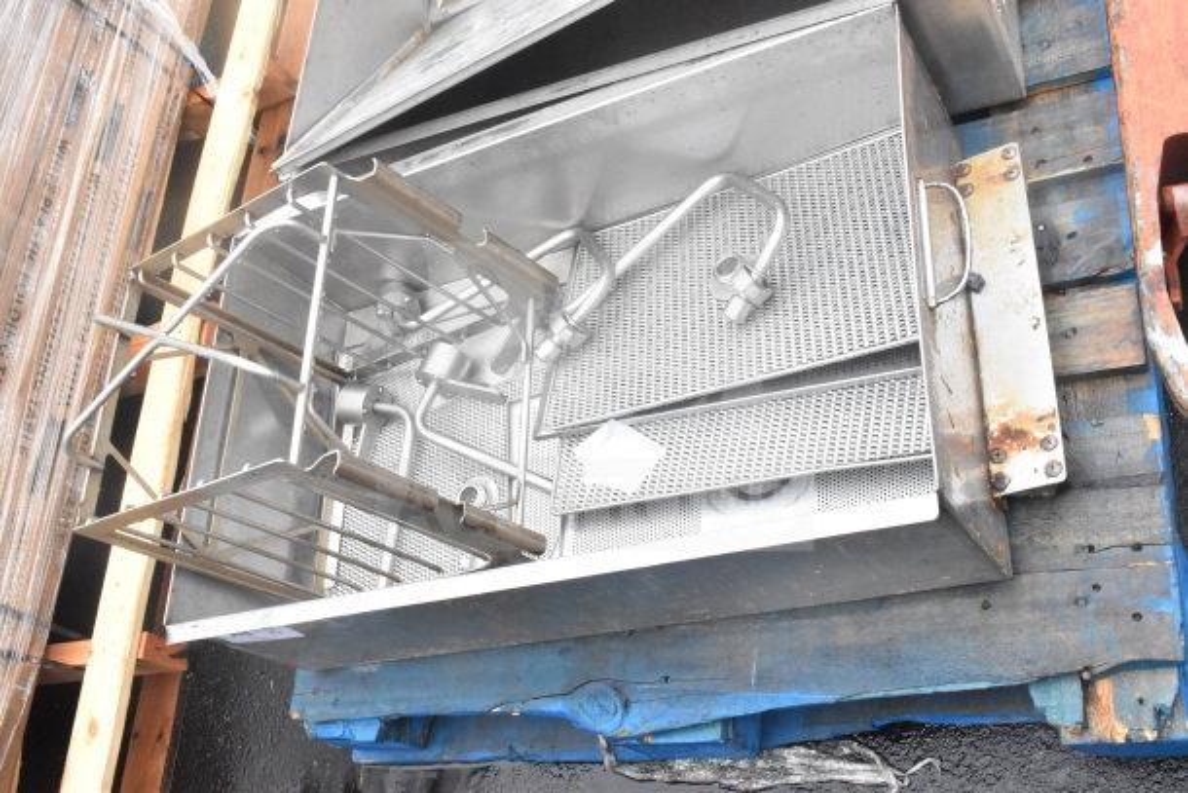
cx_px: 594
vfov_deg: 36.9
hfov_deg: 53.1
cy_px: 396
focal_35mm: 36
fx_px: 1188
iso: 6400
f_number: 14
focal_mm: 24
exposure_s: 1/800
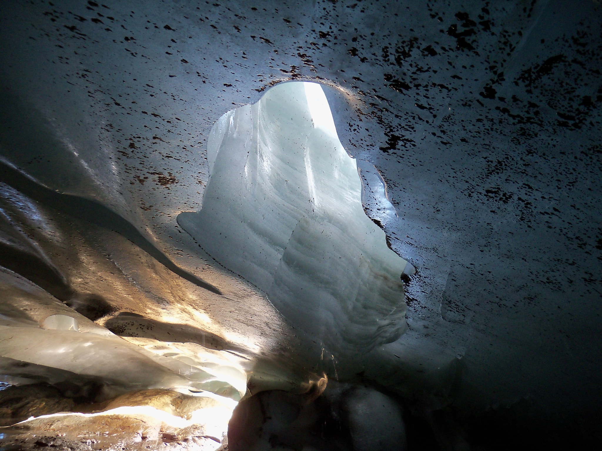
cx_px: 301
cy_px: 226
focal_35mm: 35
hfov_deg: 52.6
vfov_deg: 40.7
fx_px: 609
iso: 160
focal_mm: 6.2
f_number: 3.5
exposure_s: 1/40
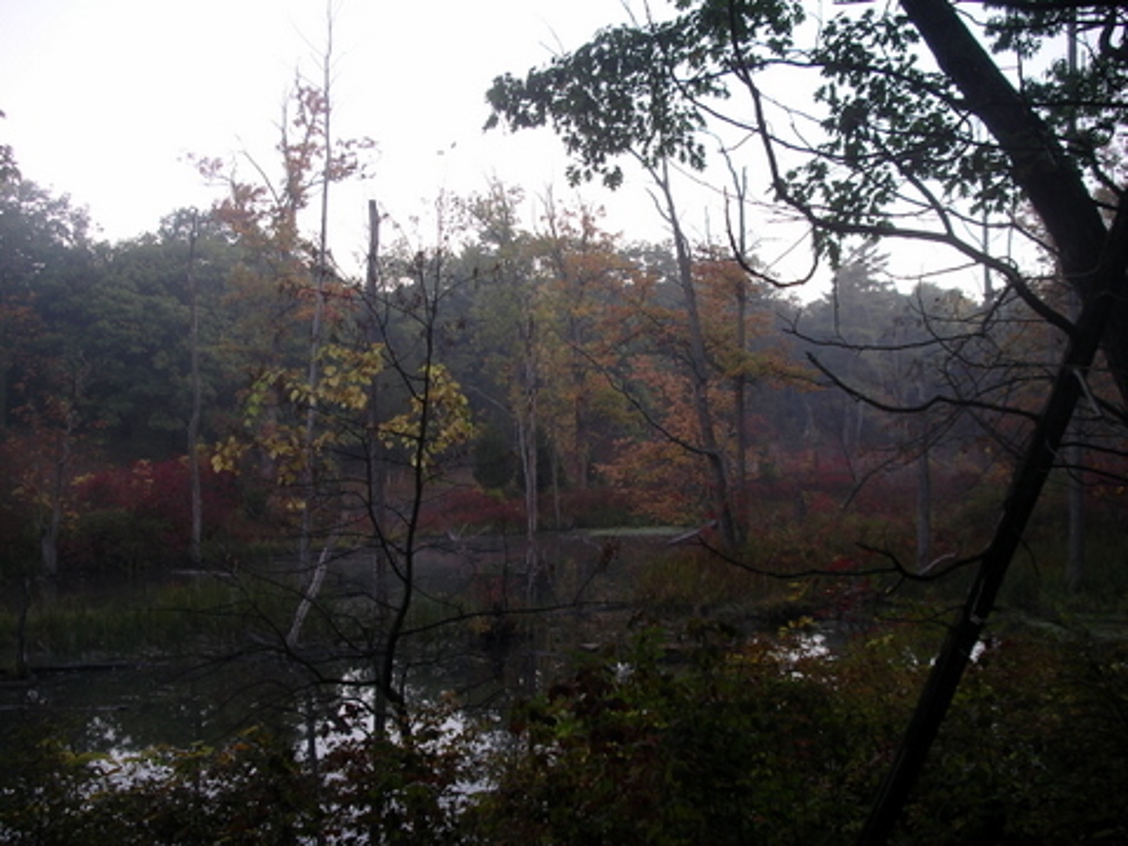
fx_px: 1206
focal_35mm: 37
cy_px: 423
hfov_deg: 50.1
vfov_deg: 38.7
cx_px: 564
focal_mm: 7.8
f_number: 2.8
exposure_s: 1/46
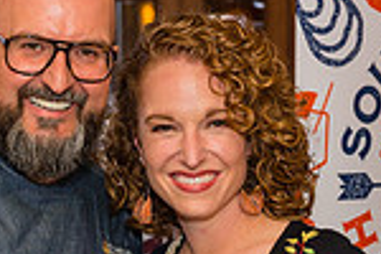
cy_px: 272
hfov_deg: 12.0
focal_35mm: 170
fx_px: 1799
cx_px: 15
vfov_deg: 8.0
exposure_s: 1/200
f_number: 4.5
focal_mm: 44
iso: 640
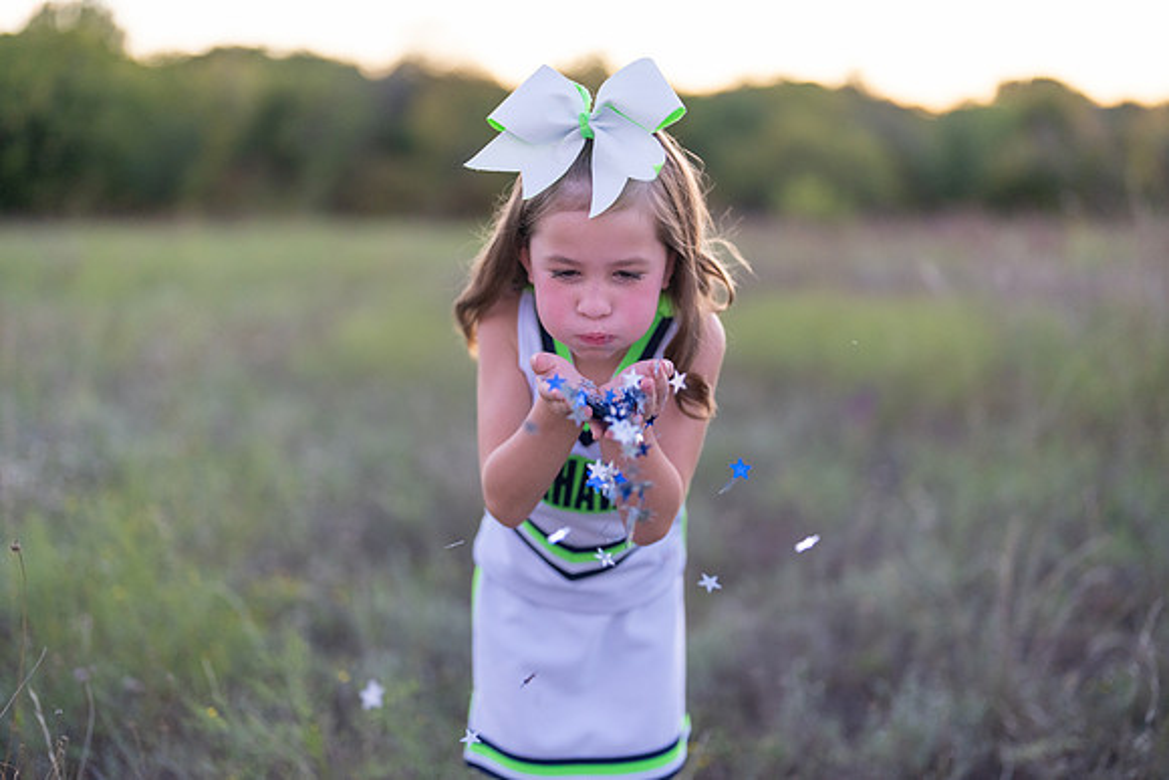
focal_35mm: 50
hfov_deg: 39.6
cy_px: 390
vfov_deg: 27.0
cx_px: 584
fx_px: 1624
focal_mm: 50
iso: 1000
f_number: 1.2
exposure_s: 1/1000
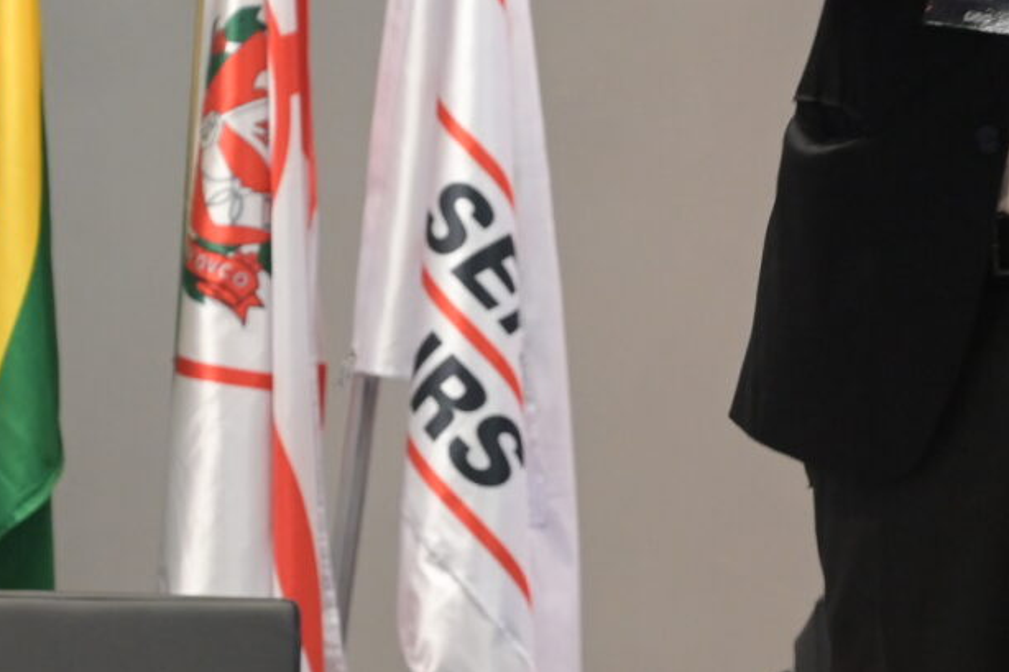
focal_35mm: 267
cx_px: 672
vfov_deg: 5.1
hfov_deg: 7.7
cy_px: 280
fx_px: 7481
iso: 2500
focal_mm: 64
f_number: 4
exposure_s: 1/60
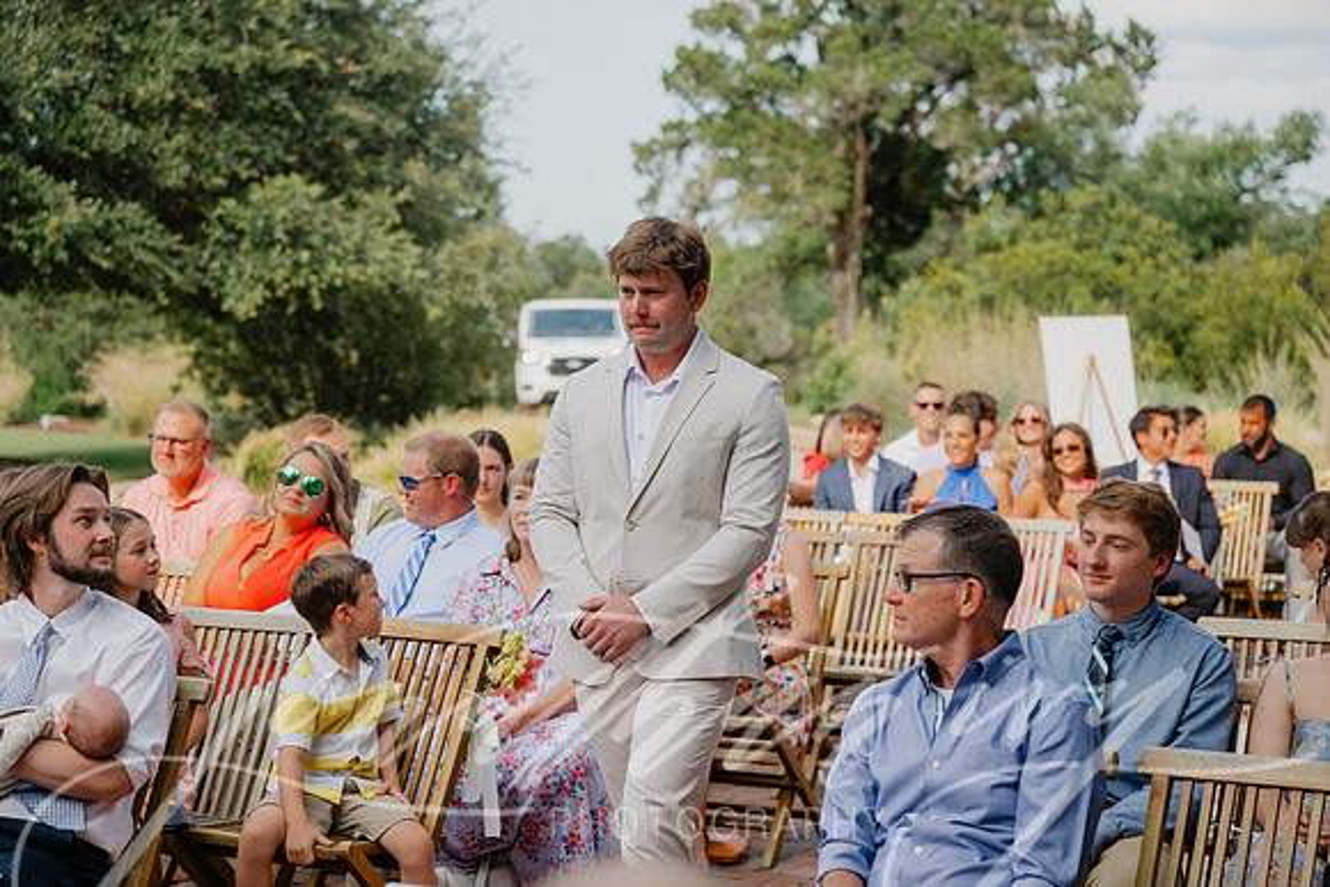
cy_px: 444
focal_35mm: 70
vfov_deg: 19.5
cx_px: 665
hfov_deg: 28.8
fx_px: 2587
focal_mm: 70
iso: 64
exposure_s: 1/500
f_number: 3.5
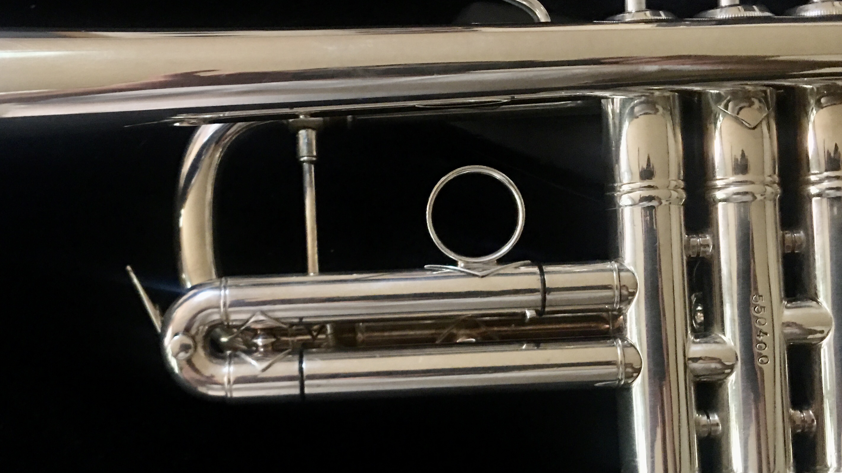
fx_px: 1005
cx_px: 352
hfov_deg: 45.3
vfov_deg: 26.5
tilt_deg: -62.7
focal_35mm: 45
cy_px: 246
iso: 80
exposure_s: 1/10
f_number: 2.2
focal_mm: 4.15
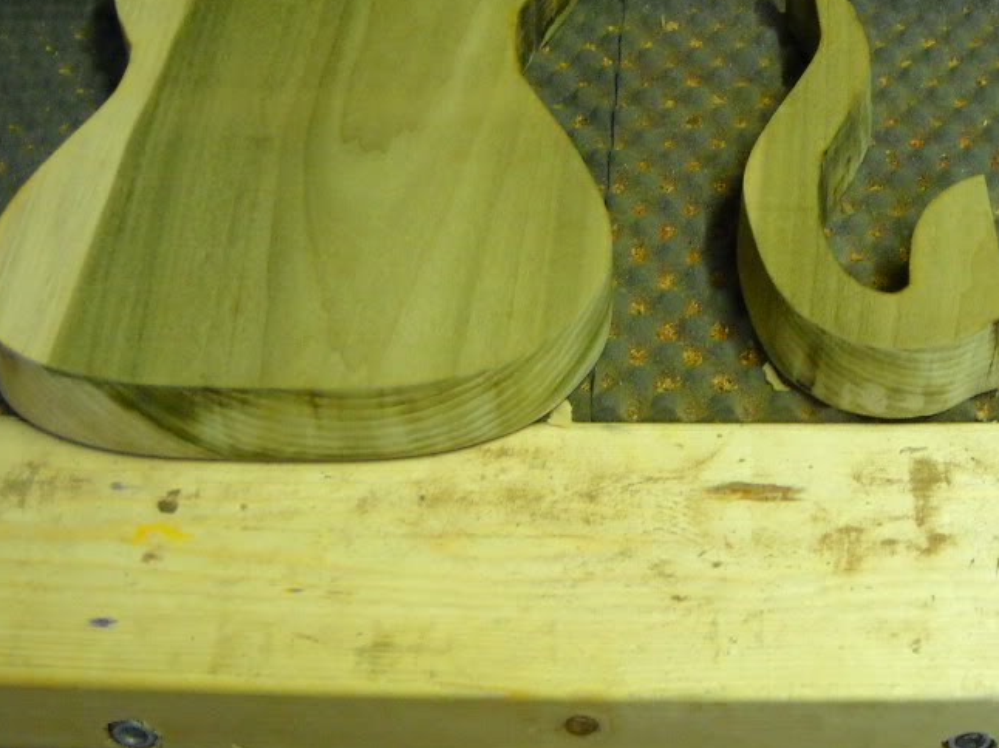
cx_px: 677
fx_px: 1875
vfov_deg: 22.4
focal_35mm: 65
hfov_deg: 29.6
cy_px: 212
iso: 400
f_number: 3.1
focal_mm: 6.72
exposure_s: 1/17
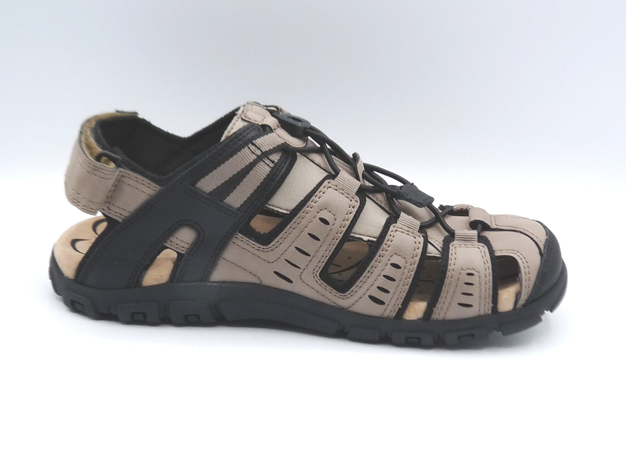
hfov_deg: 38.9
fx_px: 886
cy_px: 235
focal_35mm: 49
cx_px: 313
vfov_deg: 29.7
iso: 100
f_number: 4
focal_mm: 4.8
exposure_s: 1/200
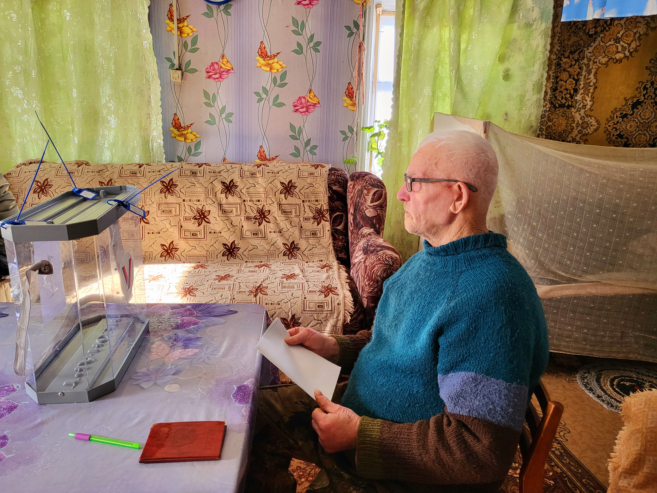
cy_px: 246
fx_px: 493
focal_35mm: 26
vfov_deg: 53.1
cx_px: 328
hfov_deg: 67.3
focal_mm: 4.25
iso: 160
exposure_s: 1/100
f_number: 1.8
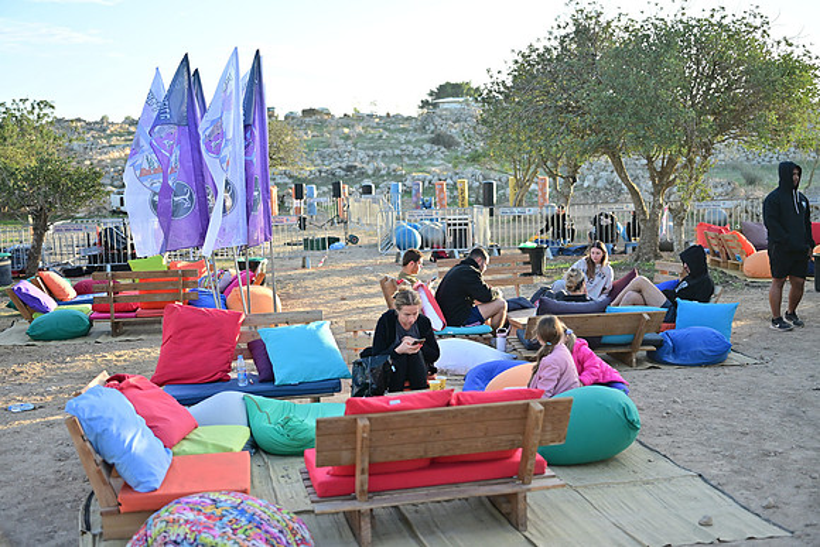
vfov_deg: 32.6
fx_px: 934
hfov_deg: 47.4
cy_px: 274
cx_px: 410
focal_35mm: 41
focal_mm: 41
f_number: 2.2
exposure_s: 1/2000
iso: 400
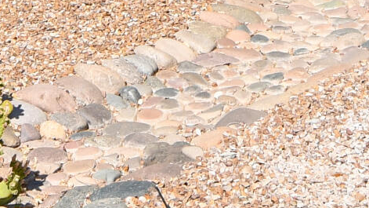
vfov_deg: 7.8
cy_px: -355
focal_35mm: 140
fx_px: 1370
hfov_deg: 15.3
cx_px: 261
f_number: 10
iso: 100
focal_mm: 14
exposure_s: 1/250
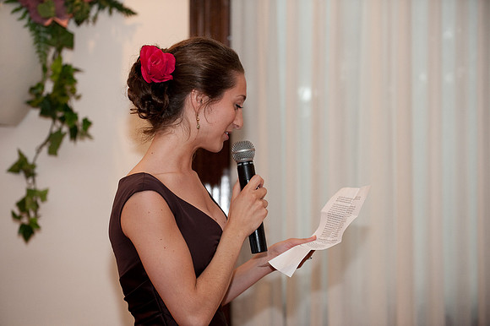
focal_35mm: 120
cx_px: 245
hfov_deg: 17.1
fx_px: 1632
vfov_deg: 11.4
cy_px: 163
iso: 1250
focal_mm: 120
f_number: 4.5
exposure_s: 1/60
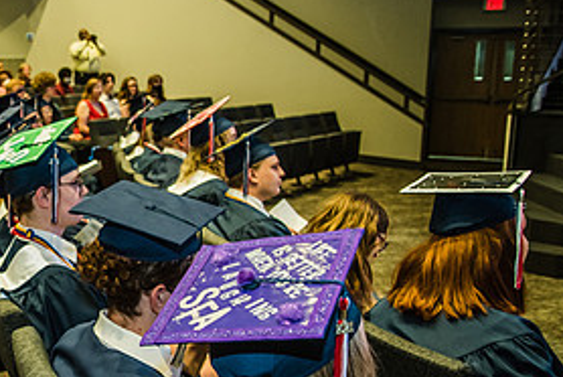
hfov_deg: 36.1
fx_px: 783
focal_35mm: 50
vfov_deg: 27.0
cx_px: 14
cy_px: 218
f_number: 4.5
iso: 800
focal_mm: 24
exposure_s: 1/50
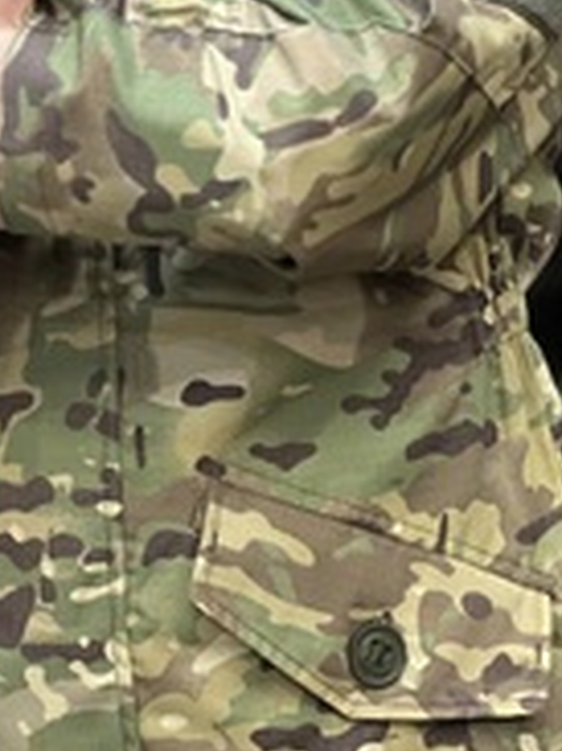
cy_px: -127
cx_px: 94
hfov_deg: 7.3
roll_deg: +2.5
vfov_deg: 9.7
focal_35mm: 202
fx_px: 4378
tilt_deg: -3.5
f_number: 2.8
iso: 250
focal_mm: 9
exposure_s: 1/33
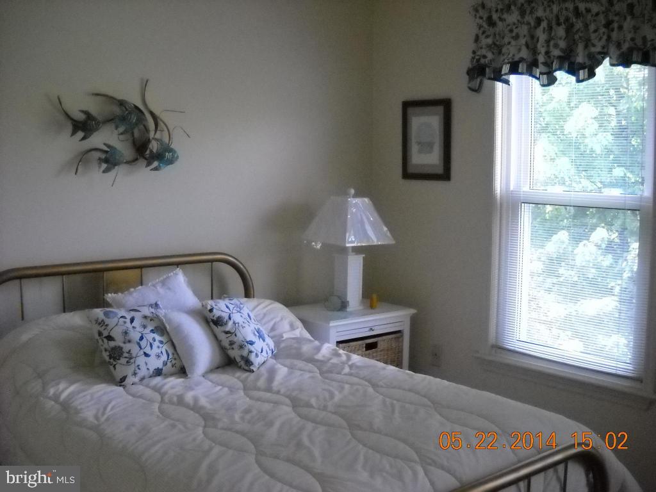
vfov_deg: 35.1
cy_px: 246
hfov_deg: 45.8
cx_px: 328
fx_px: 777
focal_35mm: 41
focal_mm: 6.72
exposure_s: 1/148
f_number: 3.1
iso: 800
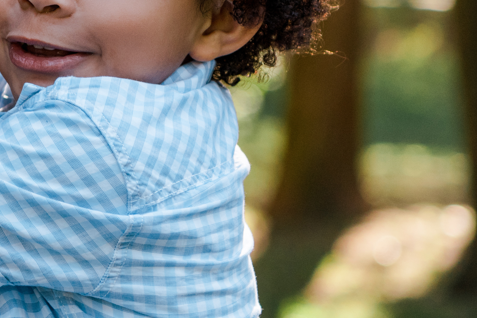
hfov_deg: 7.9
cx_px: -27
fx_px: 3433
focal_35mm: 259
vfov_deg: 5.3
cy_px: 20
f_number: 3.5
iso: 320
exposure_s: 1/500
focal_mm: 70
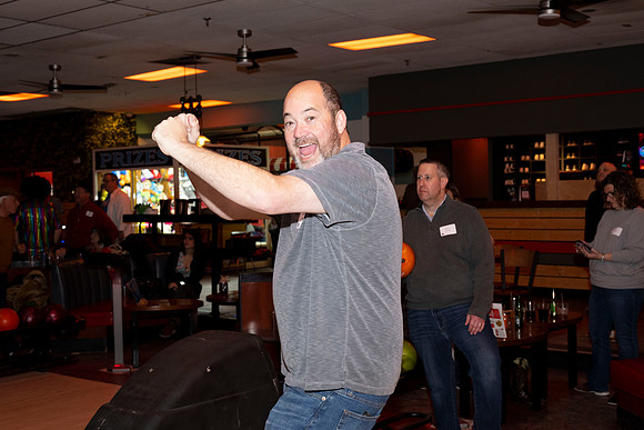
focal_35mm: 46
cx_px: 322
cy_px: 215
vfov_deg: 29.3
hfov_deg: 42.7
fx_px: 823
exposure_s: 1/100
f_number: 5.6
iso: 2000
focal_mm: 46
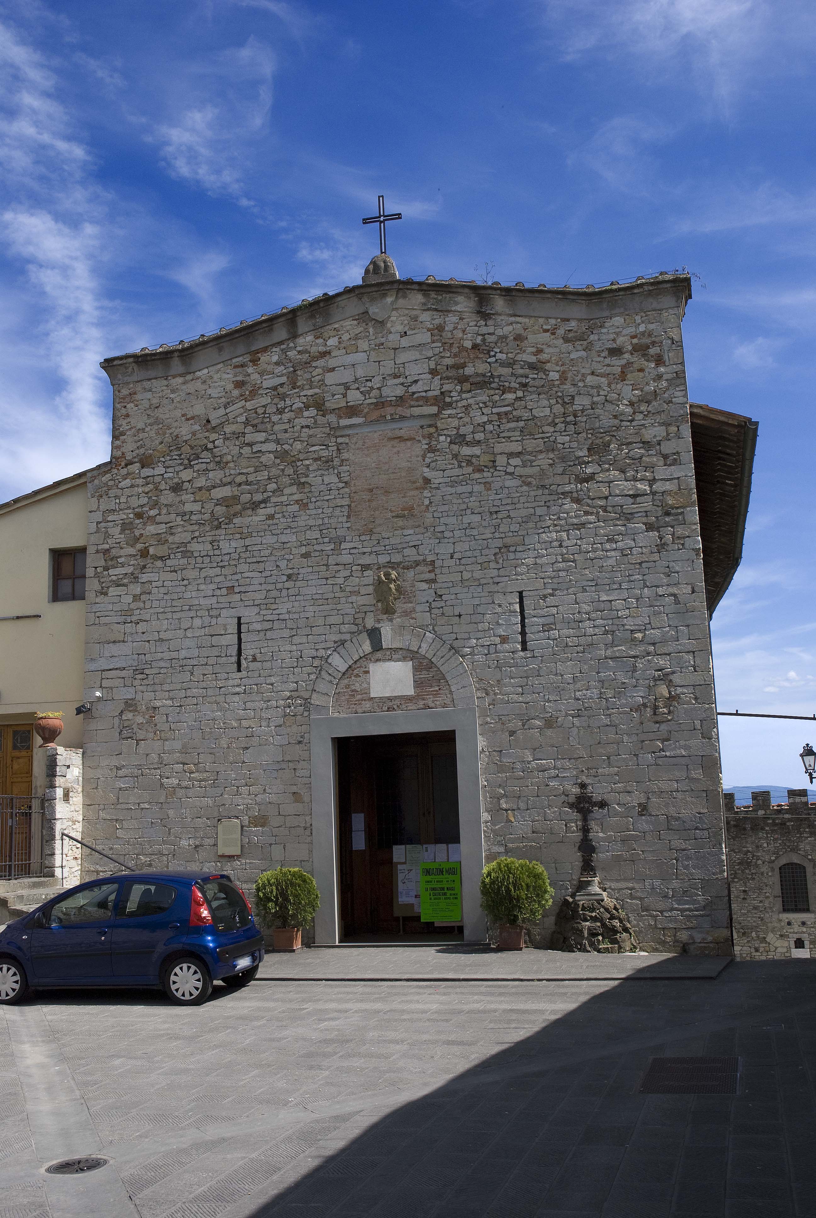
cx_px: 408
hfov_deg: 40.1
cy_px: 609
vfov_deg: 57.2
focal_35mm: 33
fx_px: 1119
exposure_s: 1/640
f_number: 7.1
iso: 200
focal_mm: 22
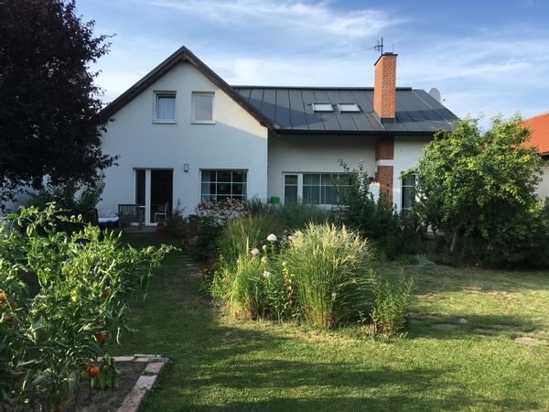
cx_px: 274
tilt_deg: +1.0
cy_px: 206
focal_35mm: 29
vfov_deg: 48.2
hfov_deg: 61.7
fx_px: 460
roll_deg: -0.1
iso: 25
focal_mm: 4.15
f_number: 2.2
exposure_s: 1/746
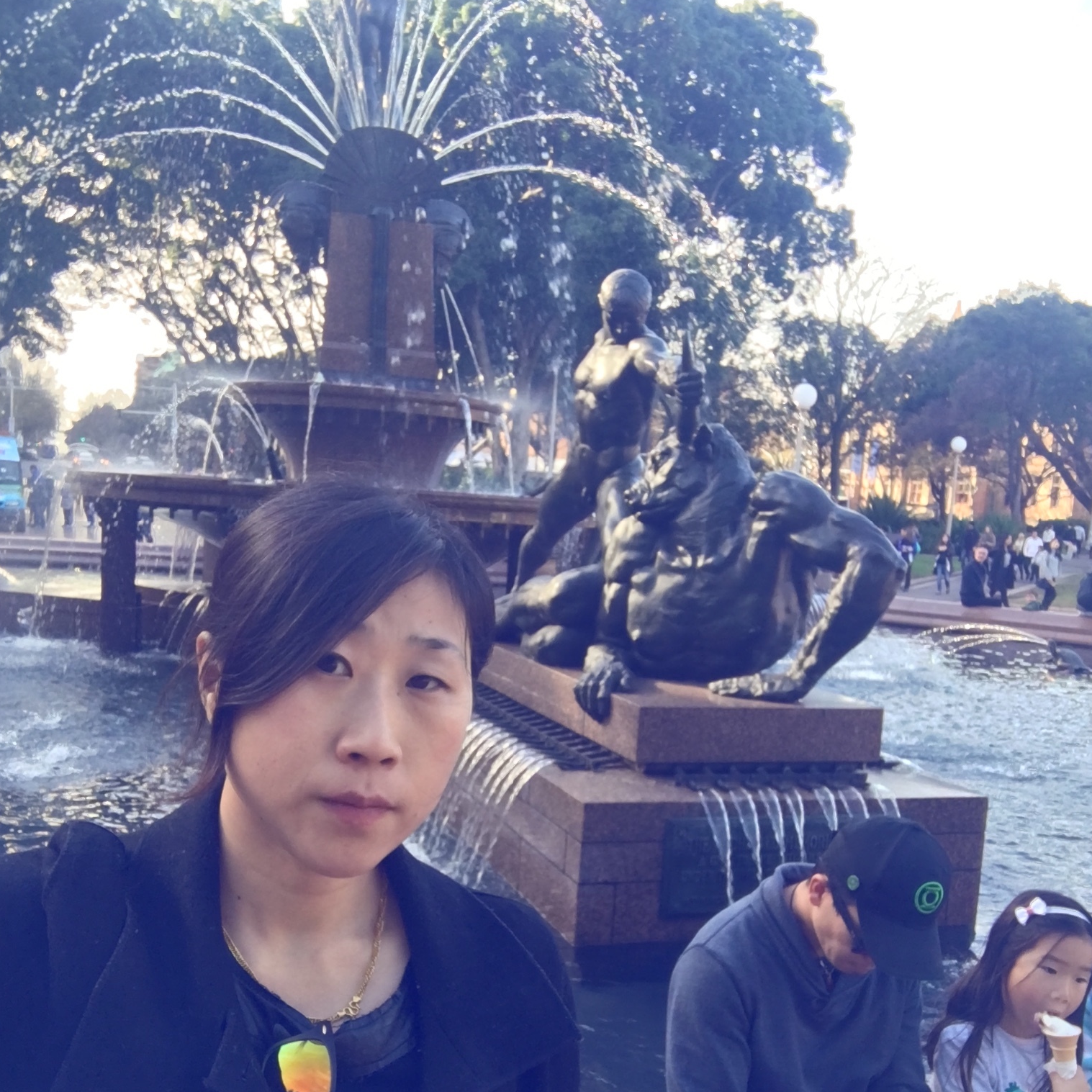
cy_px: 672
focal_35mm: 37
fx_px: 1321
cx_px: 546
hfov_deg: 44.9
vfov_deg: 44.6
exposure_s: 1/128
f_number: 2.2
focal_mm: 2.65
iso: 32
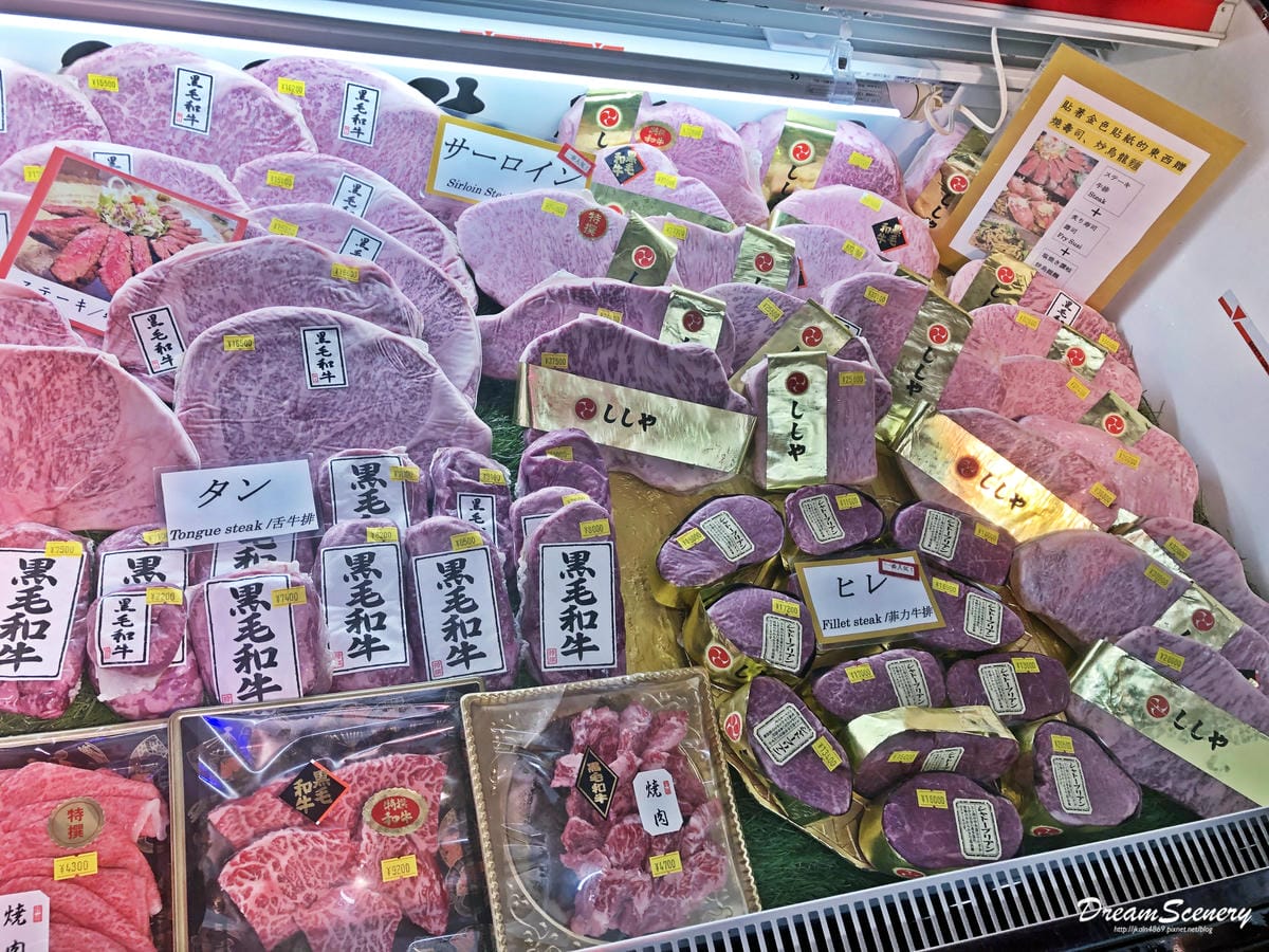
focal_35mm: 28
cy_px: 476
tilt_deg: -53.0
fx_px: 1026
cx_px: 634
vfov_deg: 49.7
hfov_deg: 63.4
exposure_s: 1/120
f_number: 1.8
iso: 50
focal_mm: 3.99
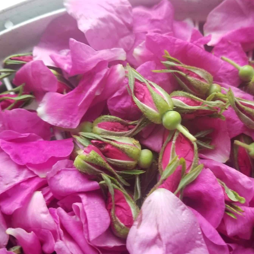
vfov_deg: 47.2
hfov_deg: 46.7
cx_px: 163
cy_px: 120
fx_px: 291
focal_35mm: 35
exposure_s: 1/22
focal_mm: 4.25
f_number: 1.7
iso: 200
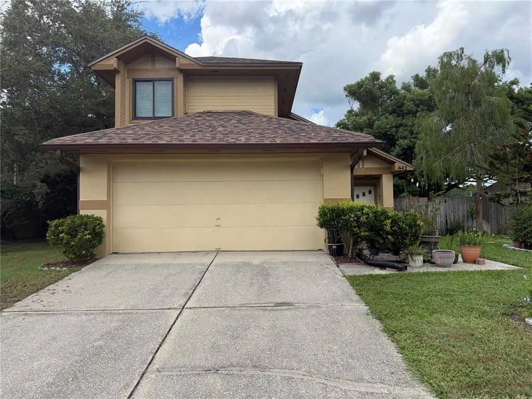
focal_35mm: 24
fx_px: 369
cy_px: 200
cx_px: 266
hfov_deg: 71.6
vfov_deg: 56.8
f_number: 1.78
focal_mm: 6.76
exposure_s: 1/3953
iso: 100
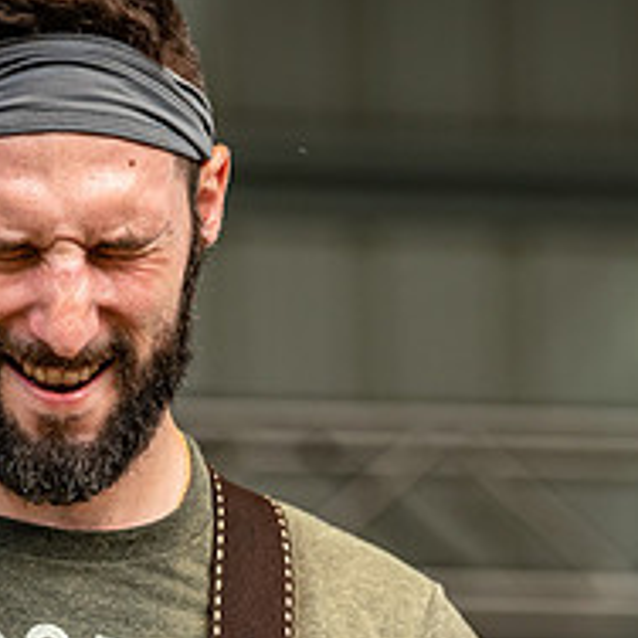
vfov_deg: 3.3
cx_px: 207
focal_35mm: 524
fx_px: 10926
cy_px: 514
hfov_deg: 3.3
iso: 500
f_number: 5.6
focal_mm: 200
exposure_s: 1/250
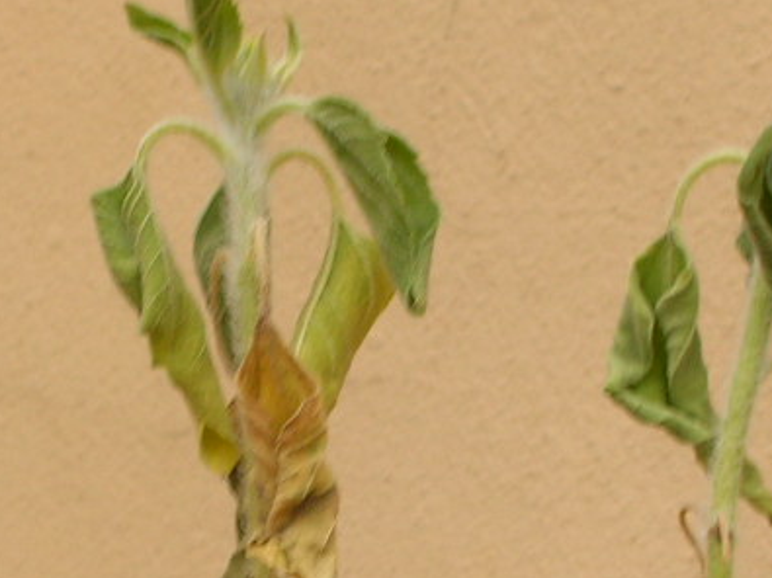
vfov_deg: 8.6
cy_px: 527
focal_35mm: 171
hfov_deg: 11.6
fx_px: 3812
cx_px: 426
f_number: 6.4
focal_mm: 11
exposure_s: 1/68.6
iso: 50
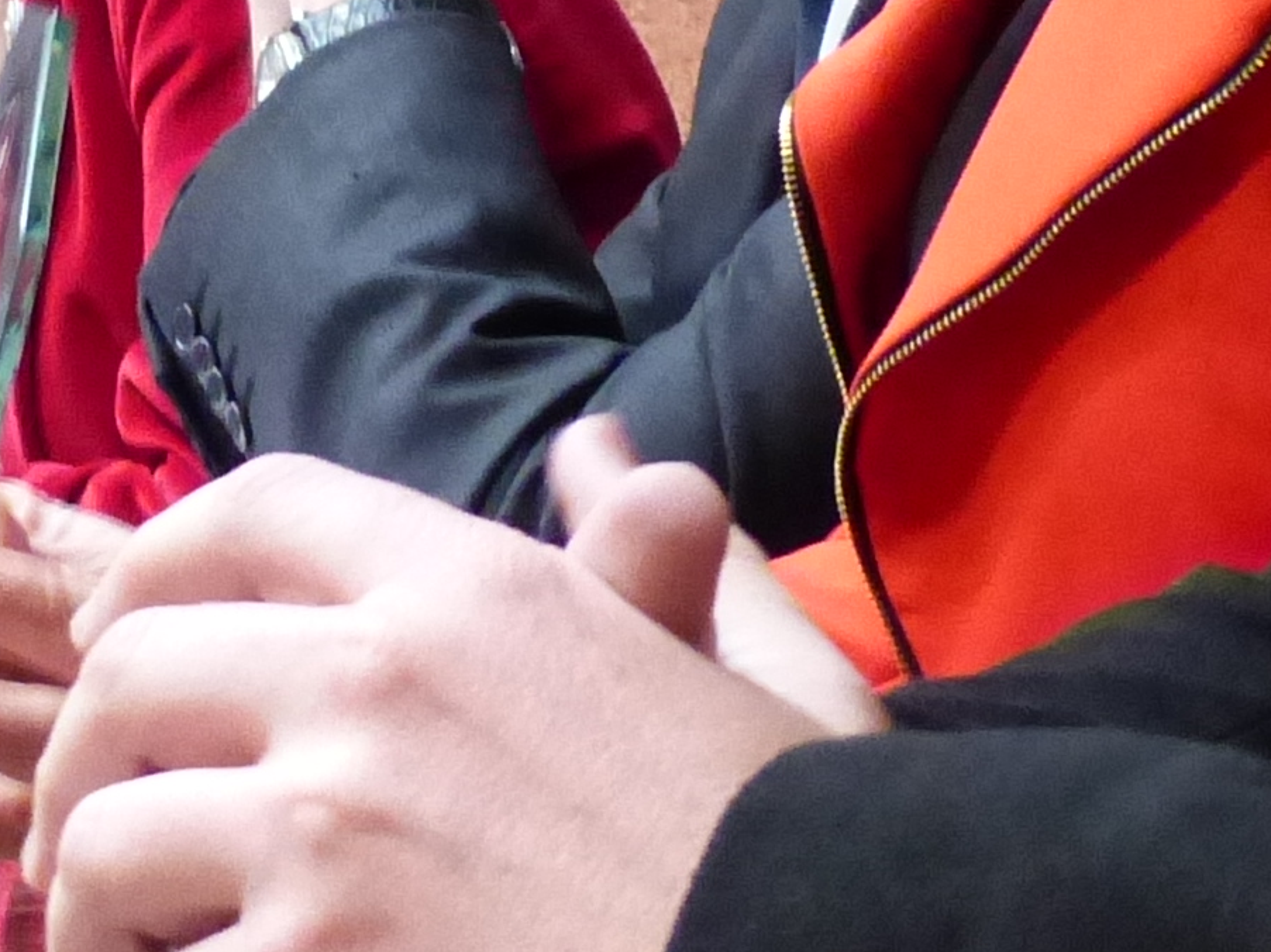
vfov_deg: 6.0
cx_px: -162
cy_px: -797
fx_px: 8957
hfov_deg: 8.1
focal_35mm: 244
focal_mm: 9.9
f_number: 2.8
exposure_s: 1/30
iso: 800
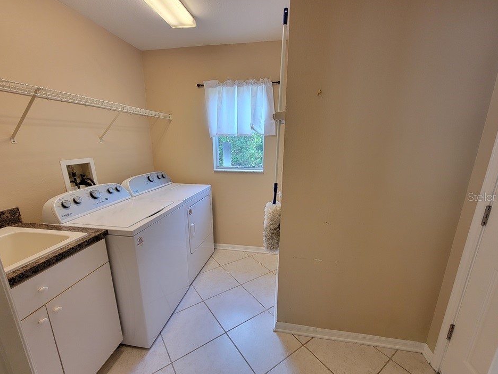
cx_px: 250
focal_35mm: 14
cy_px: 197
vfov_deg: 85.6
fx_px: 201
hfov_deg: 102.1
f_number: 2.2
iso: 100
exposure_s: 1/60
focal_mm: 2.2
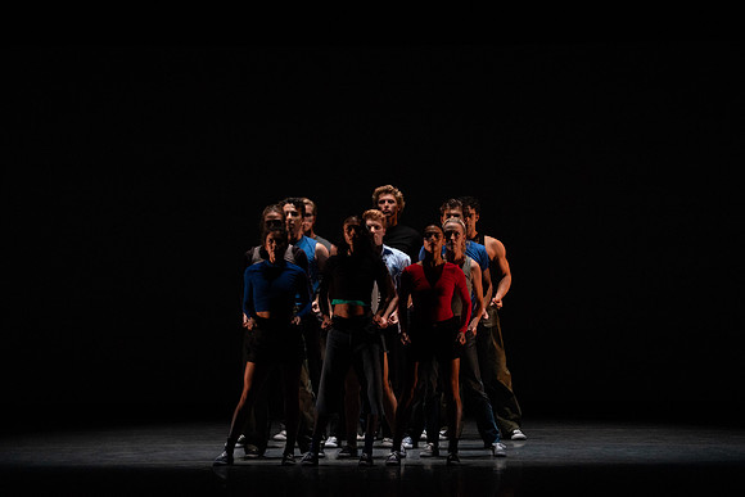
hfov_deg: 10.3
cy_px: 248
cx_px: 372
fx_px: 4140
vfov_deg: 6.9
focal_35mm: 200
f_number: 5
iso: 8000
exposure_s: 1/400
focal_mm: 200
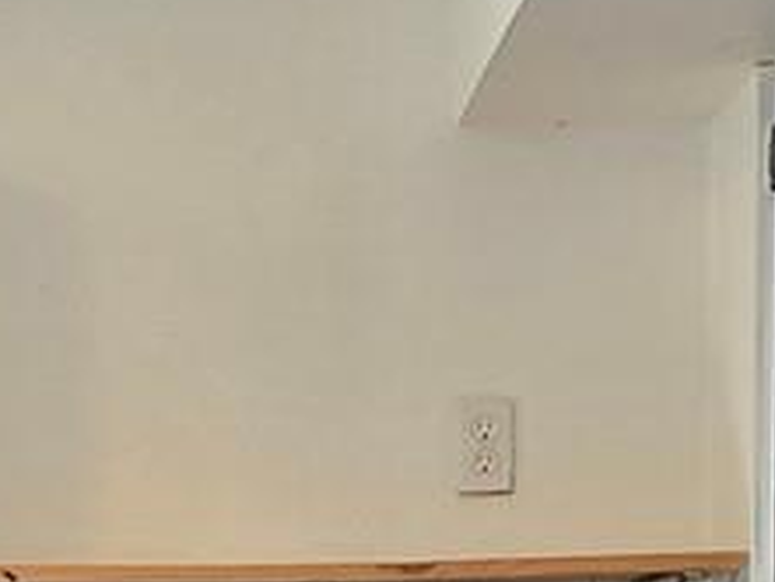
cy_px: 1153
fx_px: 2106
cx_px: 347
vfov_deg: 13.5
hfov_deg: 20.8
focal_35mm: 94
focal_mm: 2.2
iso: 64
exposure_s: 1/60
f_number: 2.2
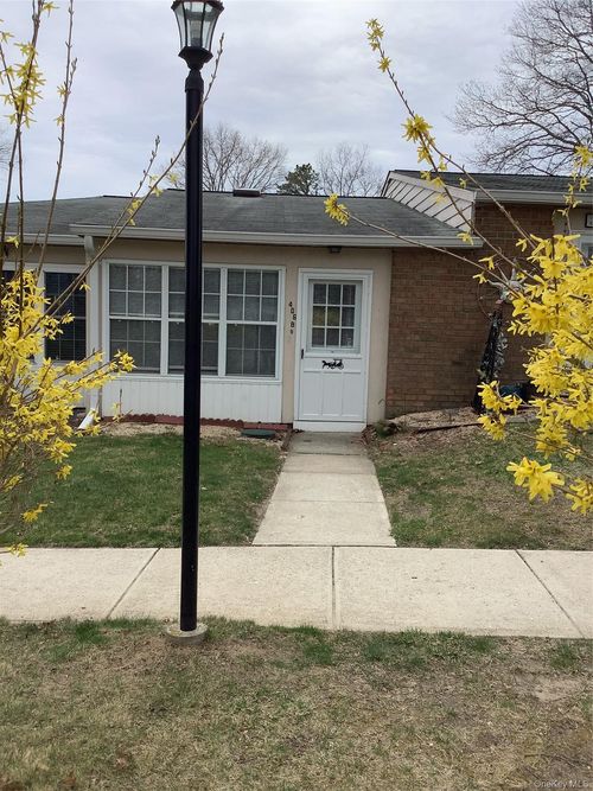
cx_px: 296
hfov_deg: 45.4
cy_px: 396
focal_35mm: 31
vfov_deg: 58.4
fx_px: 708
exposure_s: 1/547
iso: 25
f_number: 2.4
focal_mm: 3.3
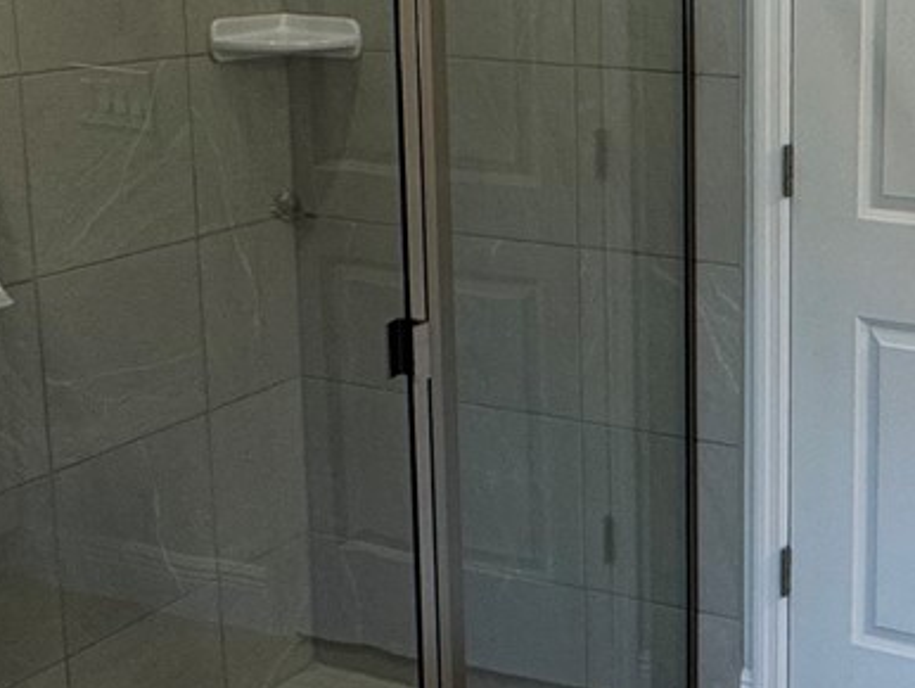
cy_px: 166
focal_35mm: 58
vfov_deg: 24.9
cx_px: 934
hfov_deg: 30.6
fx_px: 1534
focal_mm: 2.22
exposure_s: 1/120
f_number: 2.2
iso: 125
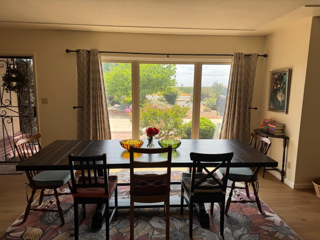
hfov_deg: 71.6
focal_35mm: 24
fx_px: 222
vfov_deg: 56.8
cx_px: 160
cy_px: 120
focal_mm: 6.76
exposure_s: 1/651
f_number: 1.78
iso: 80
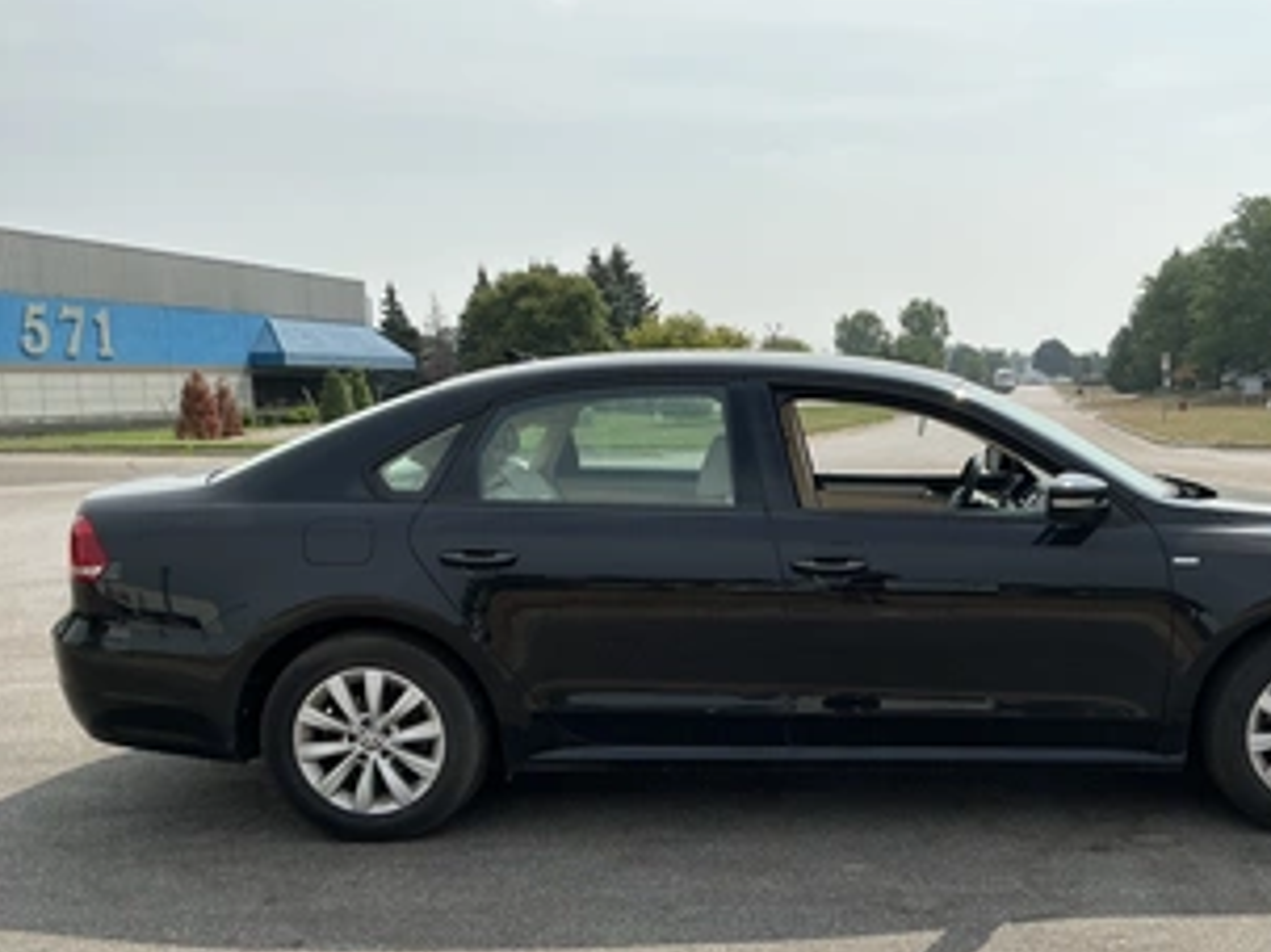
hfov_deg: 49.4
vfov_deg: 38.3
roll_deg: +1.3
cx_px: 831
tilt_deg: -7.5
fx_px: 1358
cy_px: 616
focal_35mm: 37
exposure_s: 1/2667
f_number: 1.8
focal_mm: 3
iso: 25
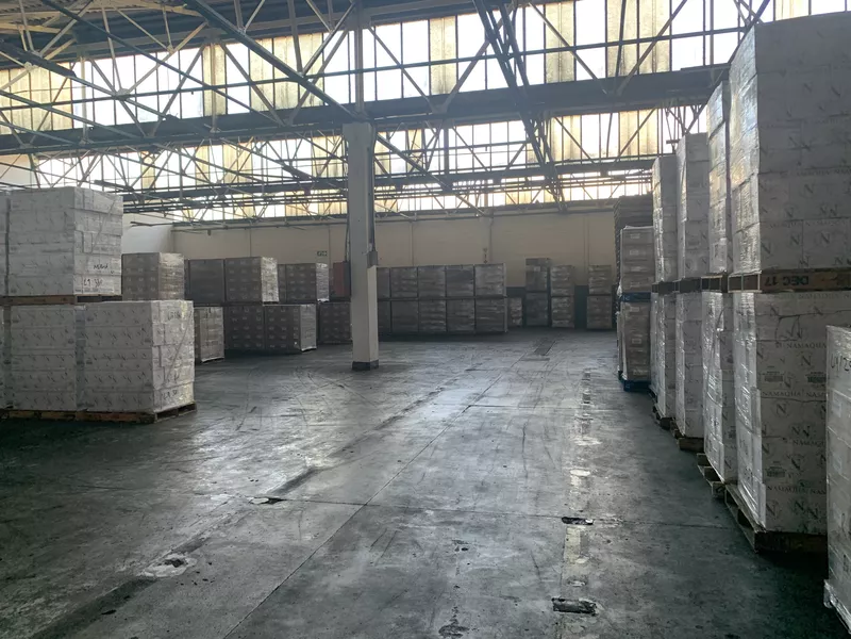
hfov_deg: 67.3
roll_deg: -1.6
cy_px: 320
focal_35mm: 26
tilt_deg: +0.9
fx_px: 639
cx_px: 426
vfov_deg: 53.1
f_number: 1.8
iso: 100
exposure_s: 1/81
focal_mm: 4.25
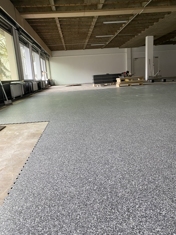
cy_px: 118
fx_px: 176
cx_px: 88
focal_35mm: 26
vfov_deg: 67.3
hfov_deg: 53.1
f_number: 1.8
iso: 125
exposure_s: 1/86
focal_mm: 4.25
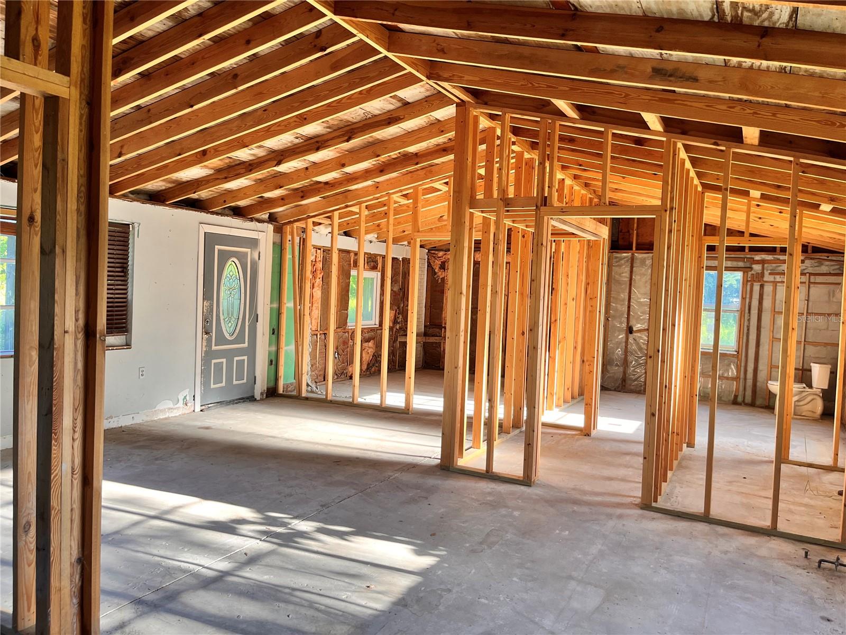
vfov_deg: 53.1
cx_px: 423
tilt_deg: -2.1
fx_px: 635
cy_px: 318
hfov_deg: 67.3
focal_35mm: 26
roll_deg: -1.7
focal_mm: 5.1
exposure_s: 1/121
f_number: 1.6
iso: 80
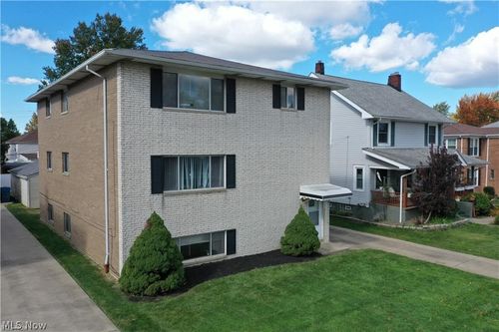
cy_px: 166
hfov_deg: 65.5
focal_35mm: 28
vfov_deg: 46.4
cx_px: 250
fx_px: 388
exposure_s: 1/320
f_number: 5.6
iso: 100
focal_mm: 10.26
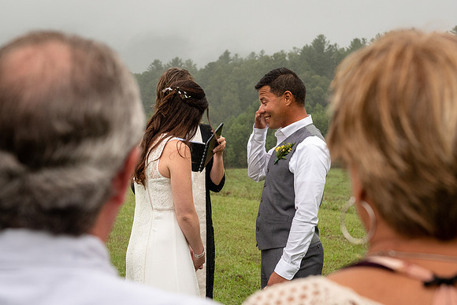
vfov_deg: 19.1
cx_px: 263
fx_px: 904
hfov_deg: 28.3
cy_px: 117
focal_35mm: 71
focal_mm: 55
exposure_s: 1/4000
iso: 1400
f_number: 6.3
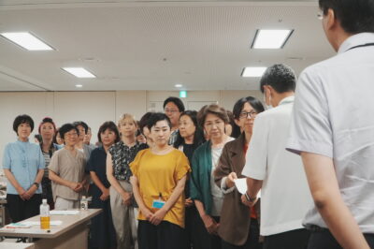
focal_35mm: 50
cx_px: 187
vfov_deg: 27.2
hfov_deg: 40.0
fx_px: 514
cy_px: 124
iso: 3200
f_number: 8
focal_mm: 33
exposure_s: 1/60
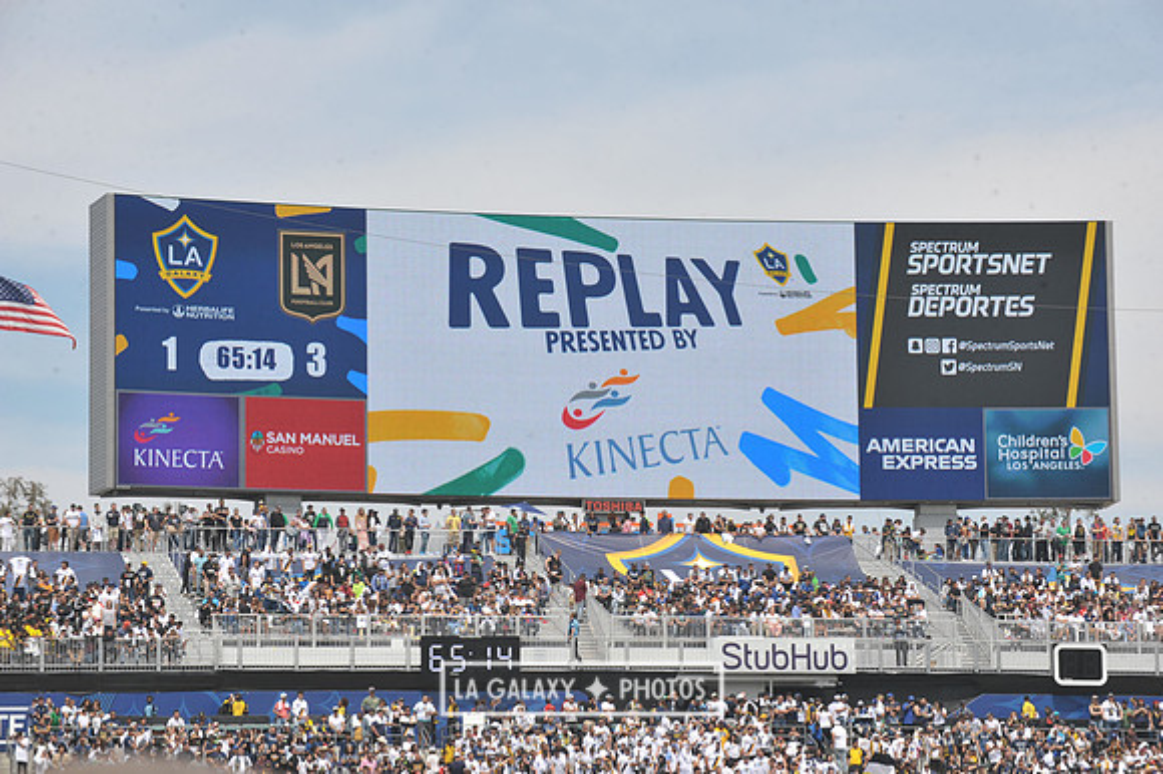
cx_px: 582
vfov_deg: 10.5
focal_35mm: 130
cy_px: 387
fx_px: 4197
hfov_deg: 15.8
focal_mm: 130
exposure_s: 1/500
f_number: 11
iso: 320
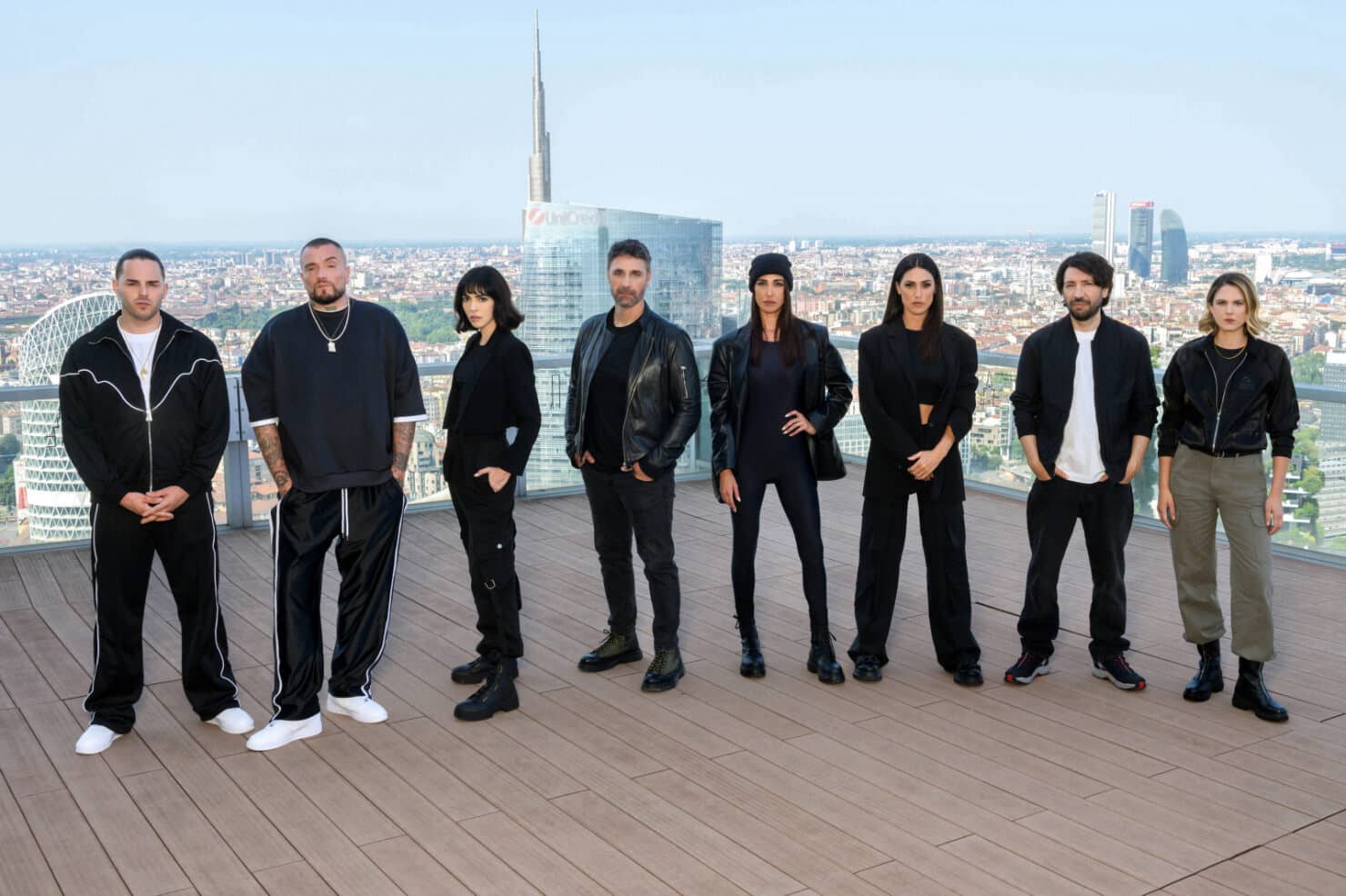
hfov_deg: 50.7
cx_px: 673
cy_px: 448
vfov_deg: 35.0
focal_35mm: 38
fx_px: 1420
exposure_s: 1/125
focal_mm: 38
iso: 640
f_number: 13
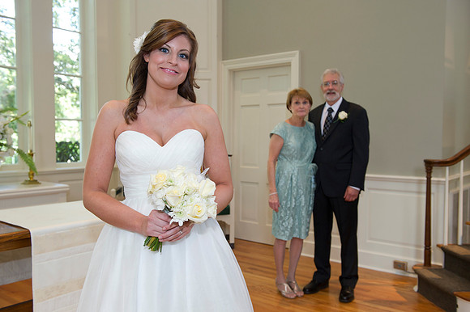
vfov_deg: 37.8
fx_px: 457
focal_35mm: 35
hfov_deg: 54.5
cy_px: 156
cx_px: 235
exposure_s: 1/100
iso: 800
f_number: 5
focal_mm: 35
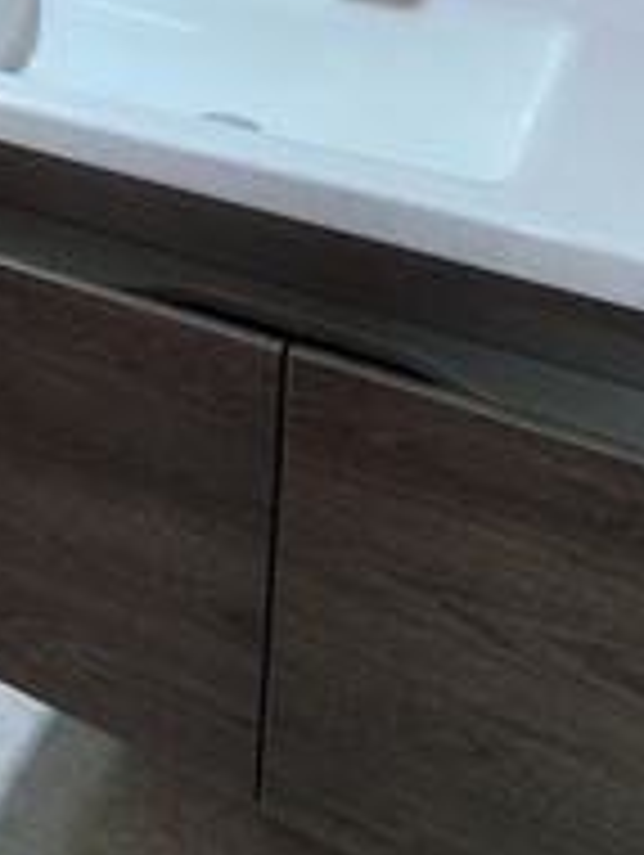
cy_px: -104
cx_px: -50
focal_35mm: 56
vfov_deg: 30.4
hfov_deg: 24.5
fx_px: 1386
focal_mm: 1.65
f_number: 2.2
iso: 250
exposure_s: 1/60
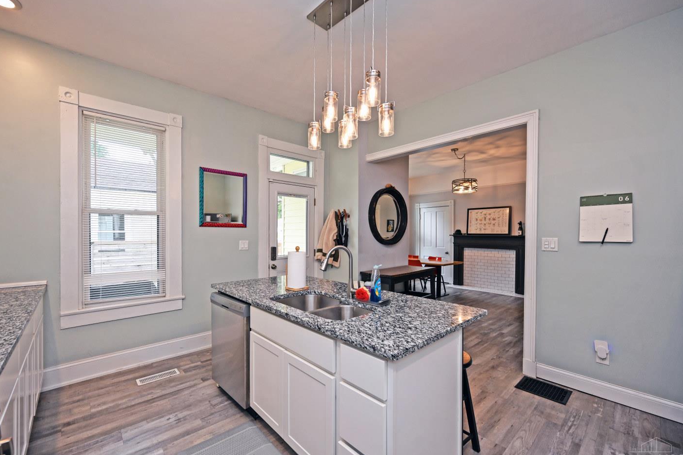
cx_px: 325
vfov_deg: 77.3
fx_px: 285
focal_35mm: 15
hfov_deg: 100.3
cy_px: 232
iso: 200
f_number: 4.5
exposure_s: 1/80
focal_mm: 14
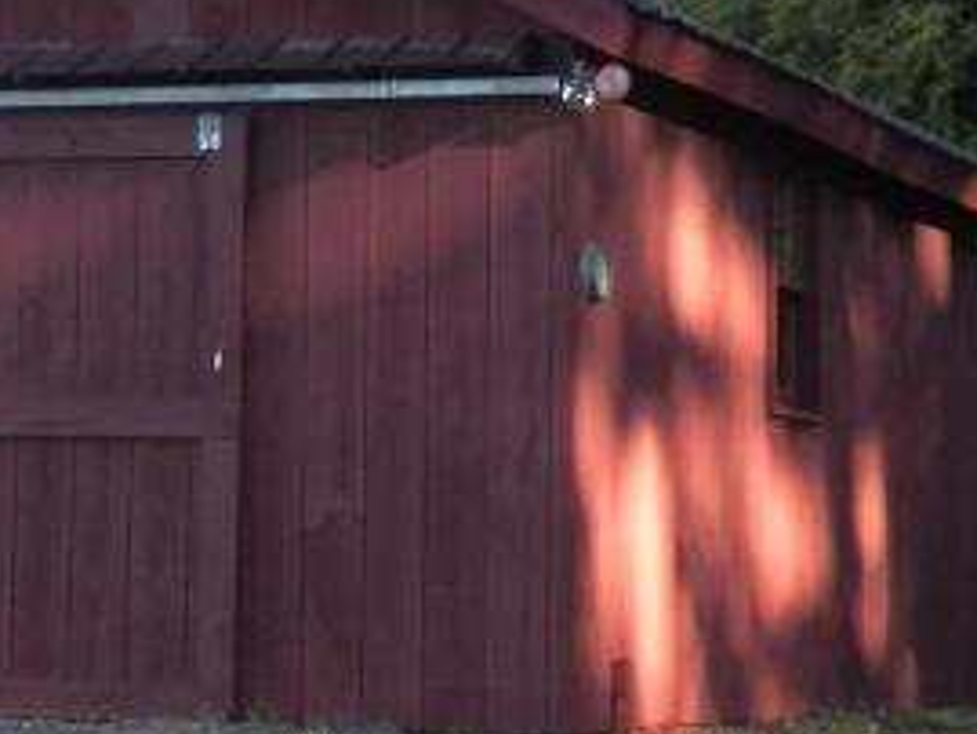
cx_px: 18
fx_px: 4292
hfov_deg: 12.8
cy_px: 465
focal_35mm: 152
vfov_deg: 9.8
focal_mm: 7.1
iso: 125
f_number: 4
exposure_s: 1/320
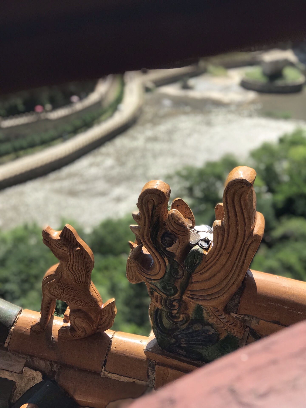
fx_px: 672
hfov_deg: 25.7
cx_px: 153
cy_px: 204
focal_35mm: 57
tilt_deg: -23.8
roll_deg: +0.5
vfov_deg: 33.8
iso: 20
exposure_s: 1/471
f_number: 2.8
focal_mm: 6.6
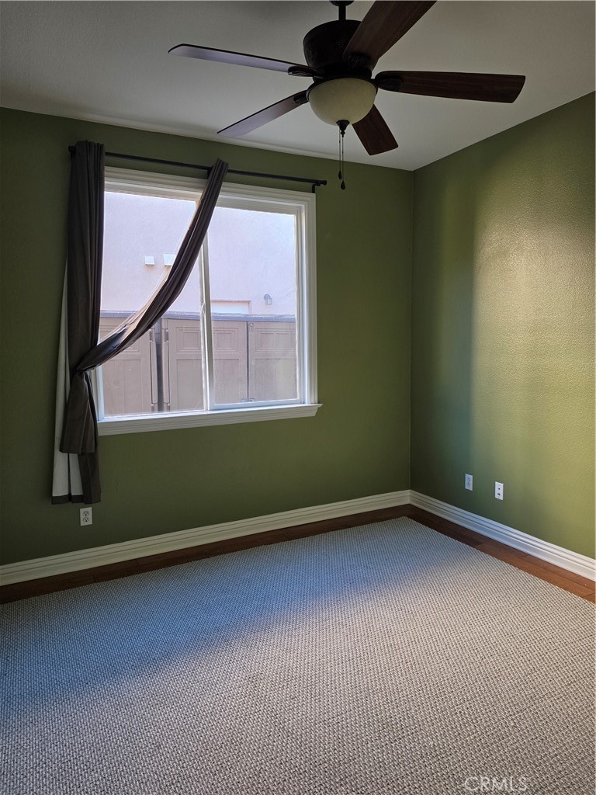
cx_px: 298
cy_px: 398
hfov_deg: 58.9
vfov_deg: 73.9
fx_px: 528
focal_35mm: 23
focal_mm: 6.25
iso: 160
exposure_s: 1/120
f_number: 1.7
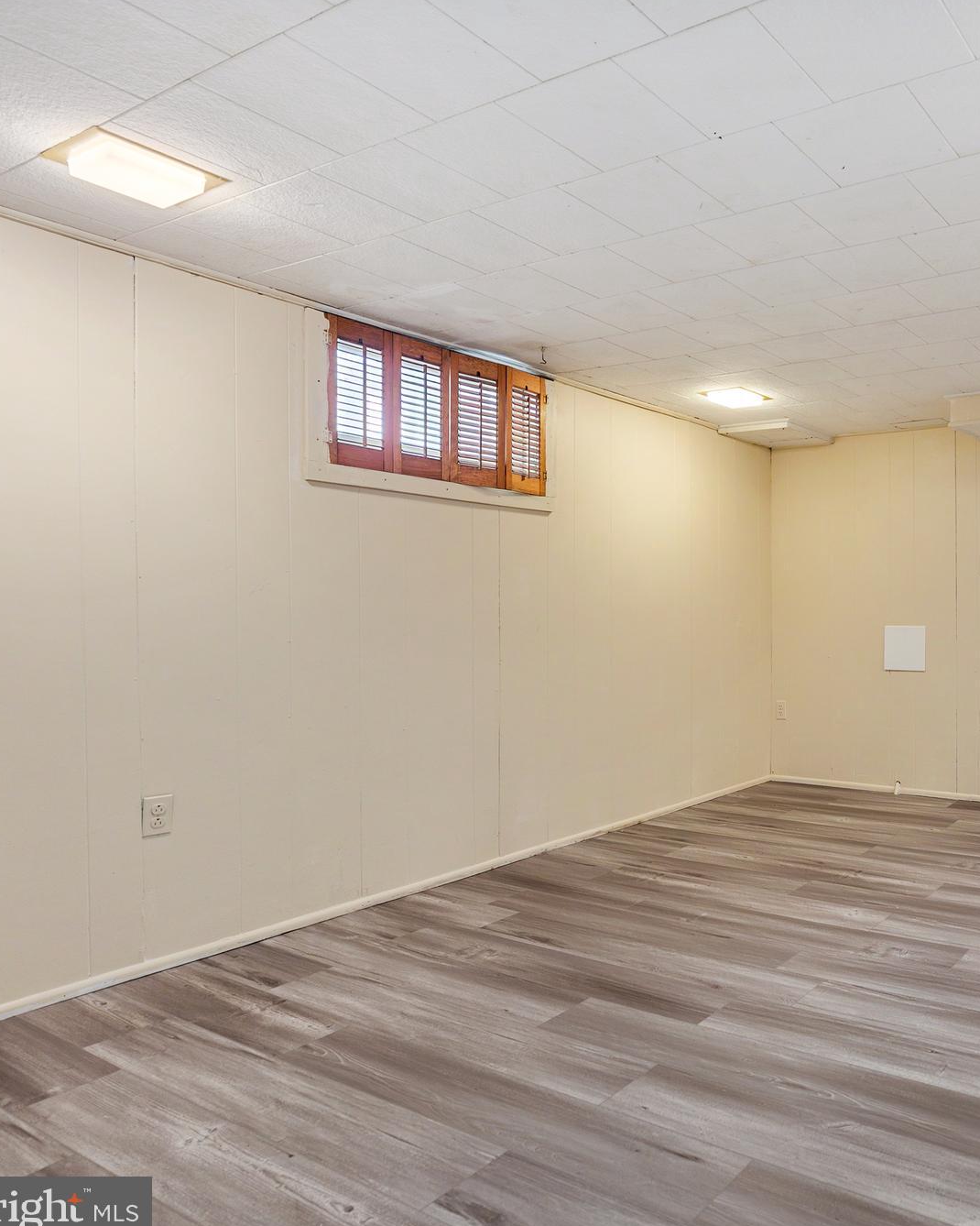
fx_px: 834
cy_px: 617
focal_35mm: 23
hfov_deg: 53.1
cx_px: 887
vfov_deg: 72.6
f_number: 5
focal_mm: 16
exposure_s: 2.5
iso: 400
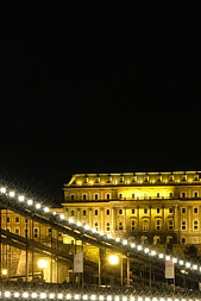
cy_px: 215
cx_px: 144
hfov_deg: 6.2
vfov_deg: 9.3
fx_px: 1848
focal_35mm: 221
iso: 200
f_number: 16
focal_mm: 23
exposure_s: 16
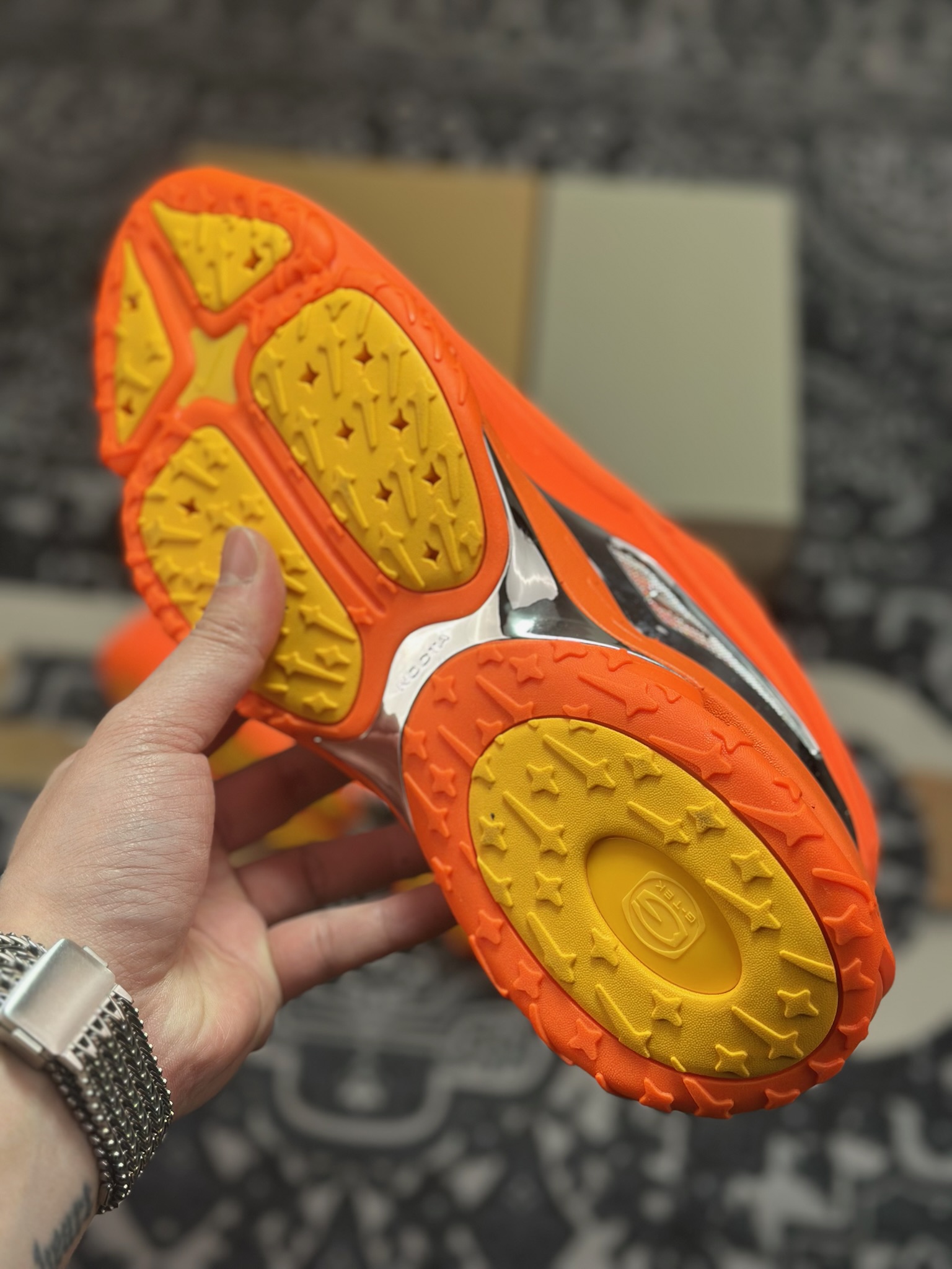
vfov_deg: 39.7
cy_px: 634
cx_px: 476
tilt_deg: -57.2
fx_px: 1760
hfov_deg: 30.3
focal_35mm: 48
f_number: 1.78
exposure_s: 1/1073
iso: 80
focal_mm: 6.86
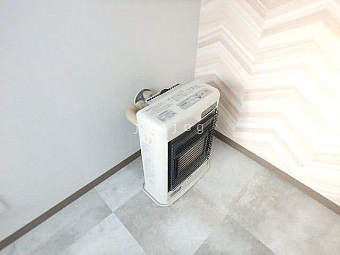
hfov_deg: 79.0
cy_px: 128
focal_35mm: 21
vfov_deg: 63.4
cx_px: 170
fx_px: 206
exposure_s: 1/30
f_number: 3.5
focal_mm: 3.7
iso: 250
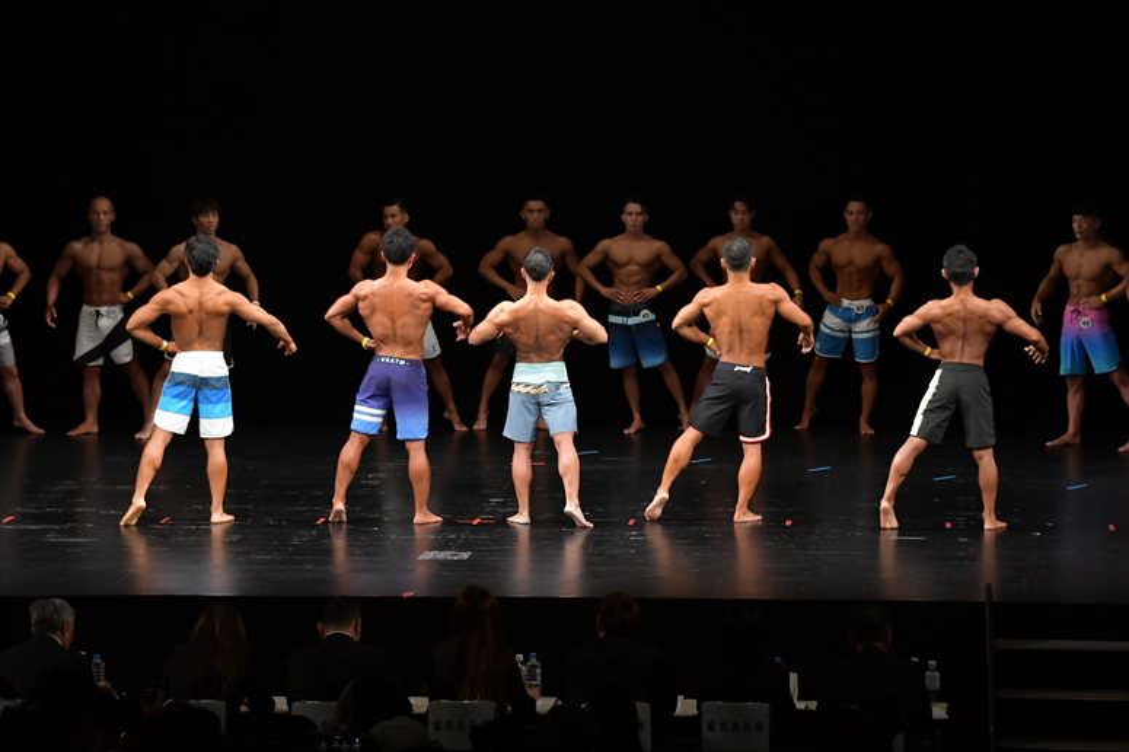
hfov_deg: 16.1
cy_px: 376
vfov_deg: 10.8
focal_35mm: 127
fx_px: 3981
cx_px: 564
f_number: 5.6
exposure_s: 1/400
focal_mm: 85
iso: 3200
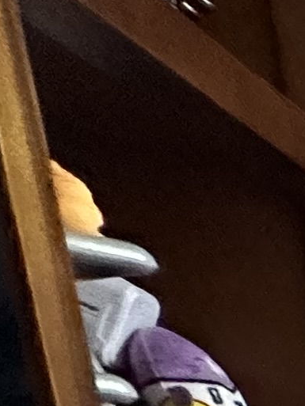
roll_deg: -2.2
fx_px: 1292
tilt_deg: -14.6
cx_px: 1481
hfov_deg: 6.6
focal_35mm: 110
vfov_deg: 13.2
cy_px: 985
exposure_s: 1/60
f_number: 2.2
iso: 640
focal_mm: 2.22
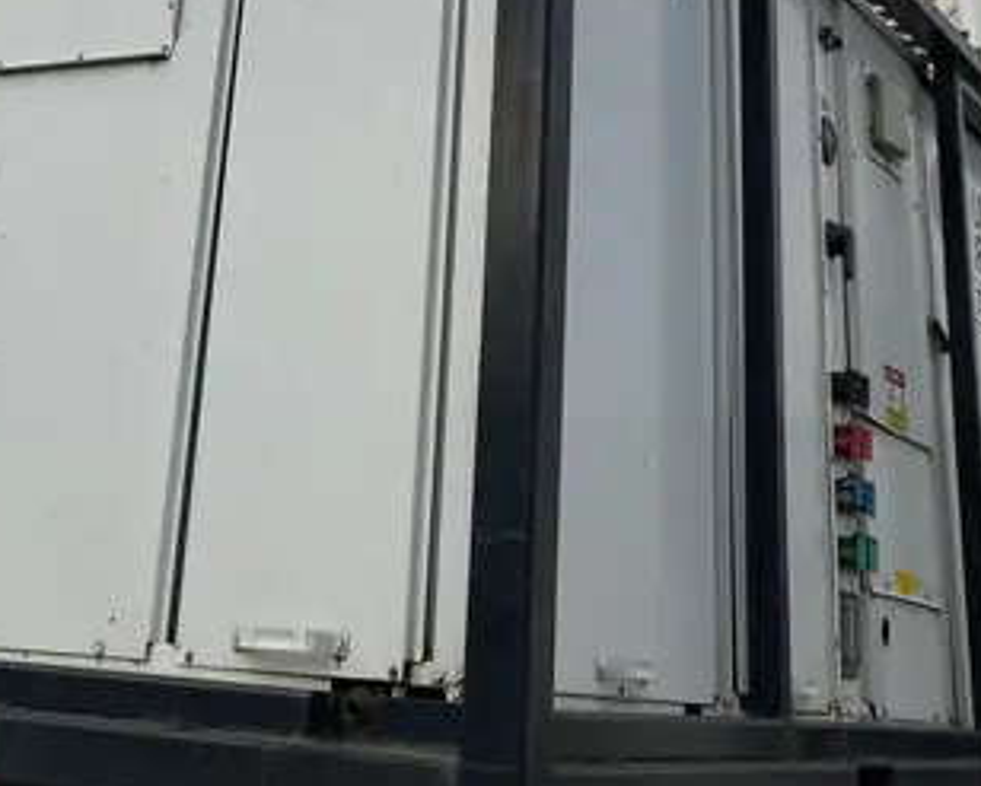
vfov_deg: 20.7
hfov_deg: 29.0
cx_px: 373
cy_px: -326
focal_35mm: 65
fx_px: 1889
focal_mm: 3.99
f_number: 1.8
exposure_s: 1/1350
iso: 20
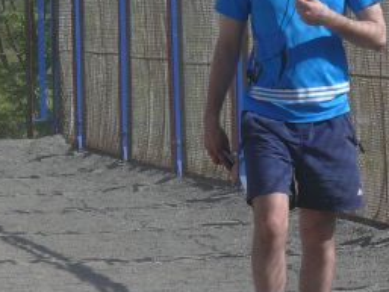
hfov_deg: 4.2
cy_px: 113
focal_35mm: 473
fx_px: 5318
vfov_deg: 3.1
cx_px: 101
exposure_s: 1/500
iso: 100
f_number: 6.3
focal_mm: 25.8
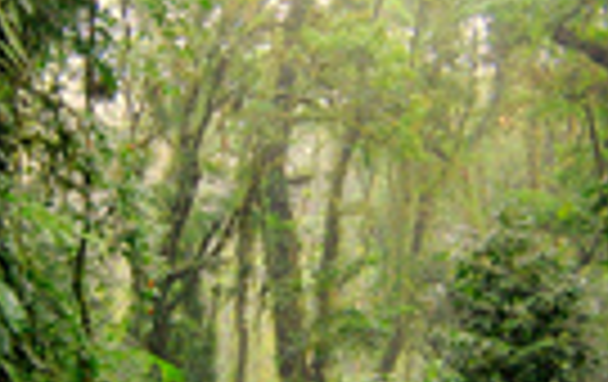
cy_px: 222
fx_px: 1013
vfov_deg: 21.4
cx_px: 257
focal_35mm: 61
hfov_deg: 33.3
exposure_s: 1/40
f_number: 4
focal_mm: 12
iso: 400
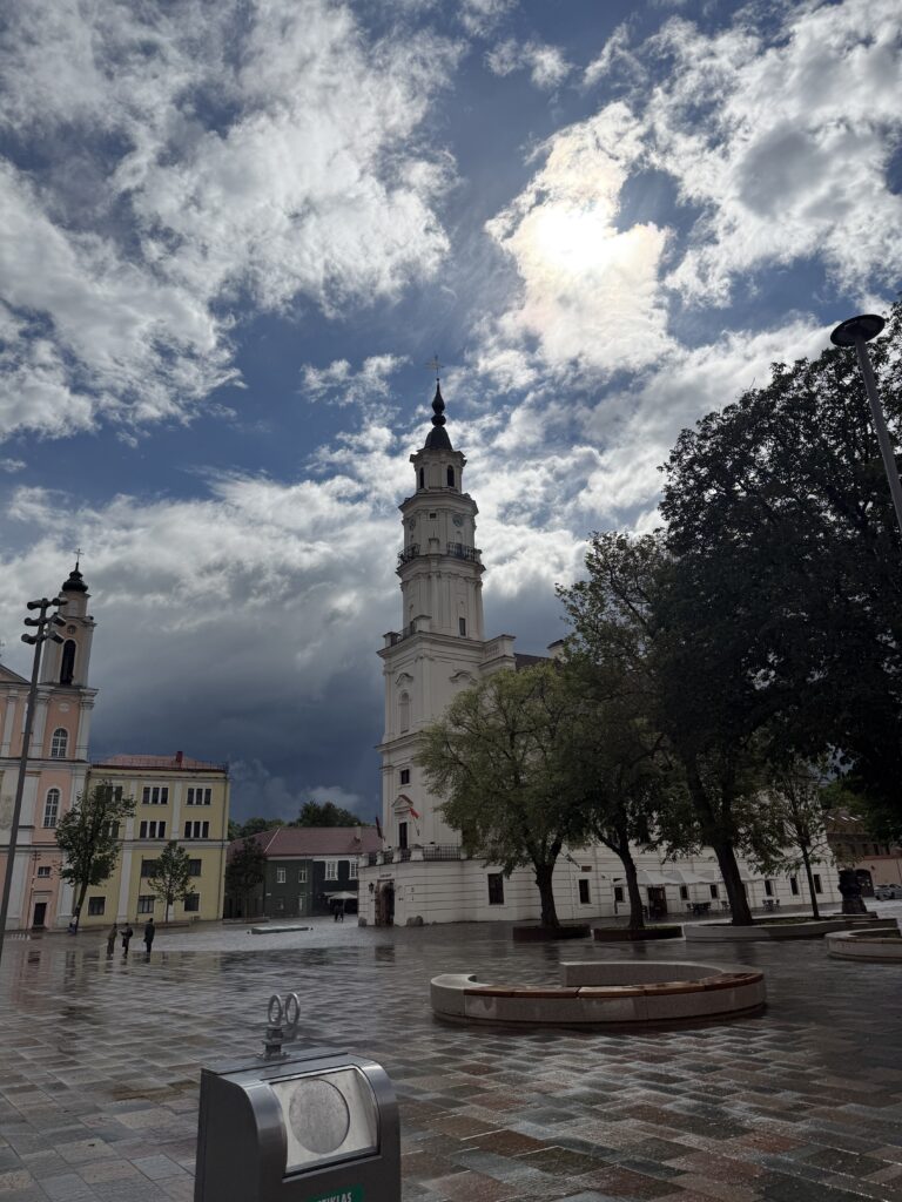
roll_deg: +3.2
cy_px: 601
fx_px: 834
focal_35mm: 24
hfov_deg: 56.8
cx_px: 451
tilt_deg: +22.2
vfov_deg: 71.6
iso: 64
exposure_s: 1/22727
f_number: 1.78
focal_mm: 6.76
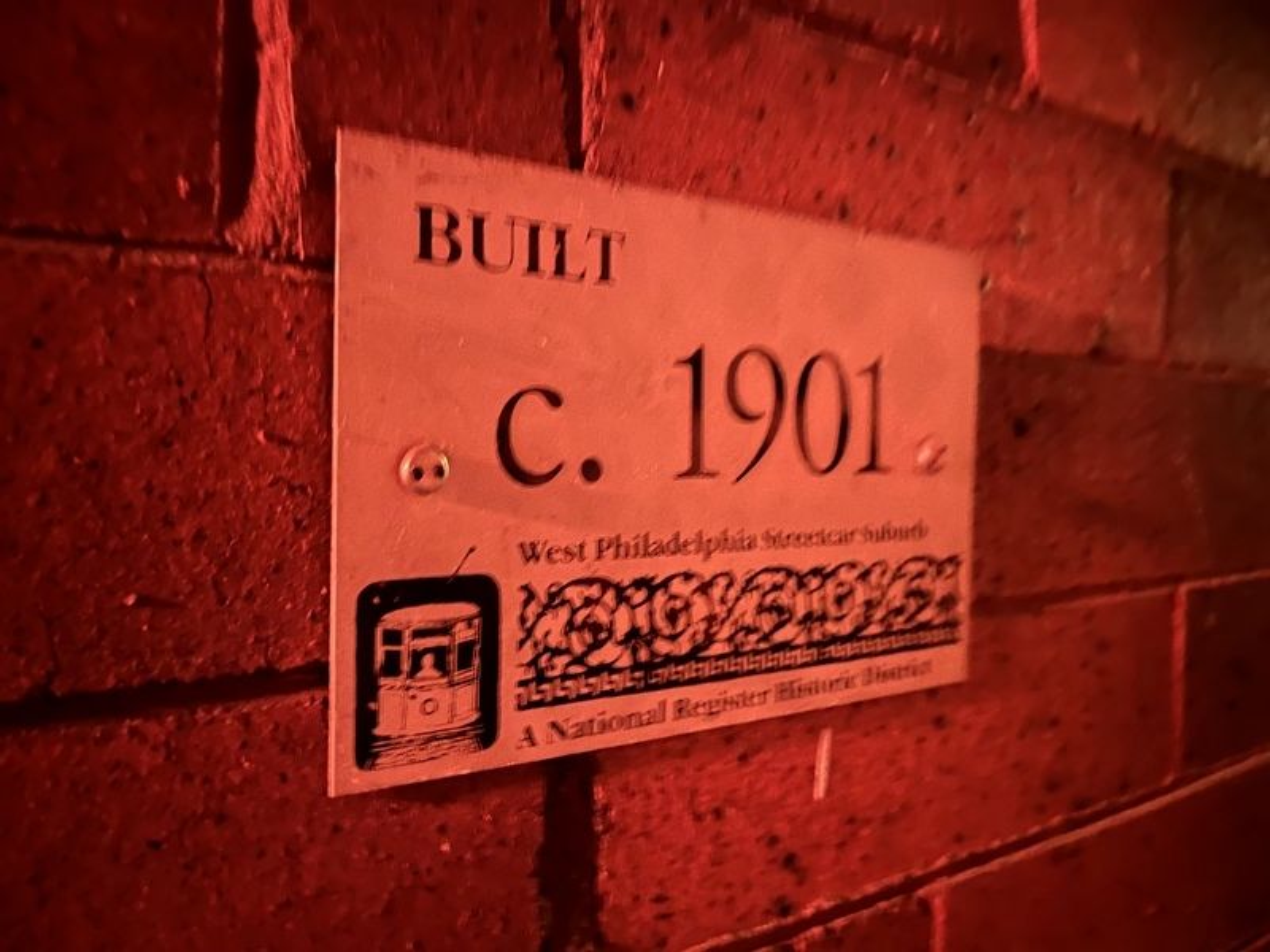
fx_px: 954
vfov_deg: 53.1
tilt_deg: -0.1
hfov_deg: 67.3
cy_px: 476
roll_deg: +0.5
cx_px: 635
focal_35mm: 26
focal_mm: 5.1
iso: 640
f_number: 1.6
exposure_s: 1/2
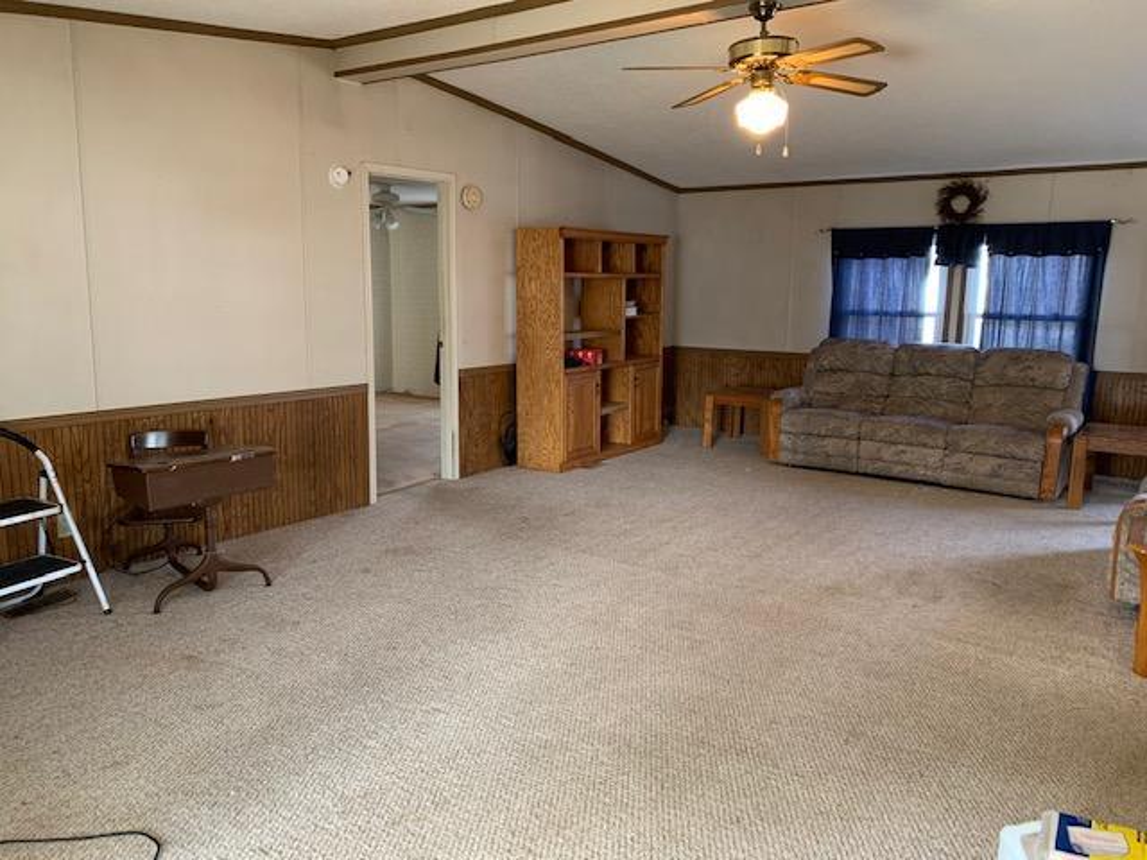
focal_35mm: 26
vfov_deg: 53.1
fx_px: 862
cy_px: 430
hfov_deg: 67.3
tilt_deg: -10.8
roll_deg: -1.0
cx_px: 574
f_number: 1.8
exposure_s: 1/60
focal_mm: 4.25
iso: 250
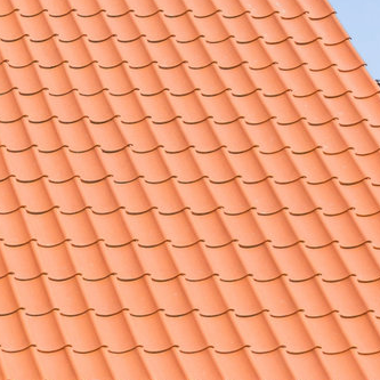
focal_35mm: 138
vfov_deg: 12.0
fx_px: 1714
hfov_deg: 10.7
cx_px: -541
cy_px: 607
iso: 160
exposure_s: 1/160
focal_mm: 18
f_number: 9
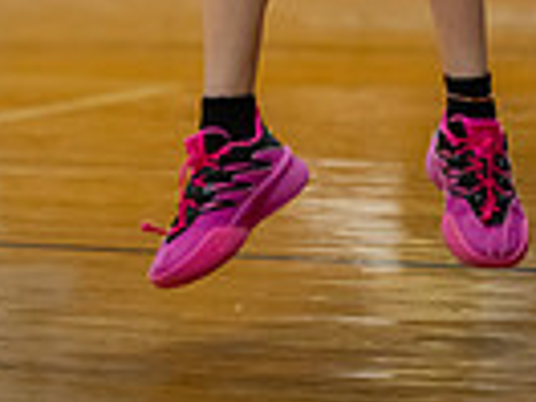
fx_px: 7618
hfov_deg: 4.0
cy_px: -487
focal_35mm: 492
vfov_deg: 3.0
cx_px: 162
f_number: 2.8
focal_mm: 150
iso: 3200
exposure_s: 1/640
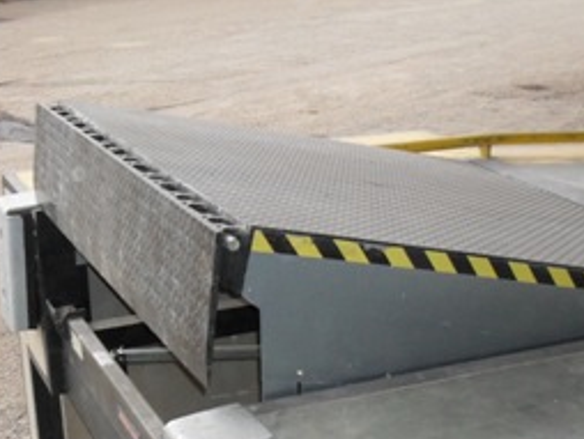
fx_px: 1131
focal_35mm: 67
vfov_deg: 21.5
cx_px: 297
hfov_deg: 28.9
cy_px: 384
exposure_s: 1/45
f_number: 2.8
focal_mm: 6.3
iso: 200
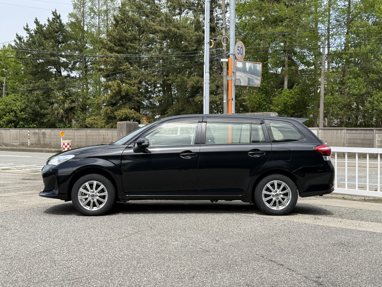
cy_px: 144
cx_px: 191
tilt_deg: -0.6
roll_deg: +0.3
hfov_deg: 39.7
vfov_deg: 30.3
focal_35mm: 48
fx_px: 530
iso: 100
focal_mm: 6.76
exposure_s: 1/3378
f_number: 1.78
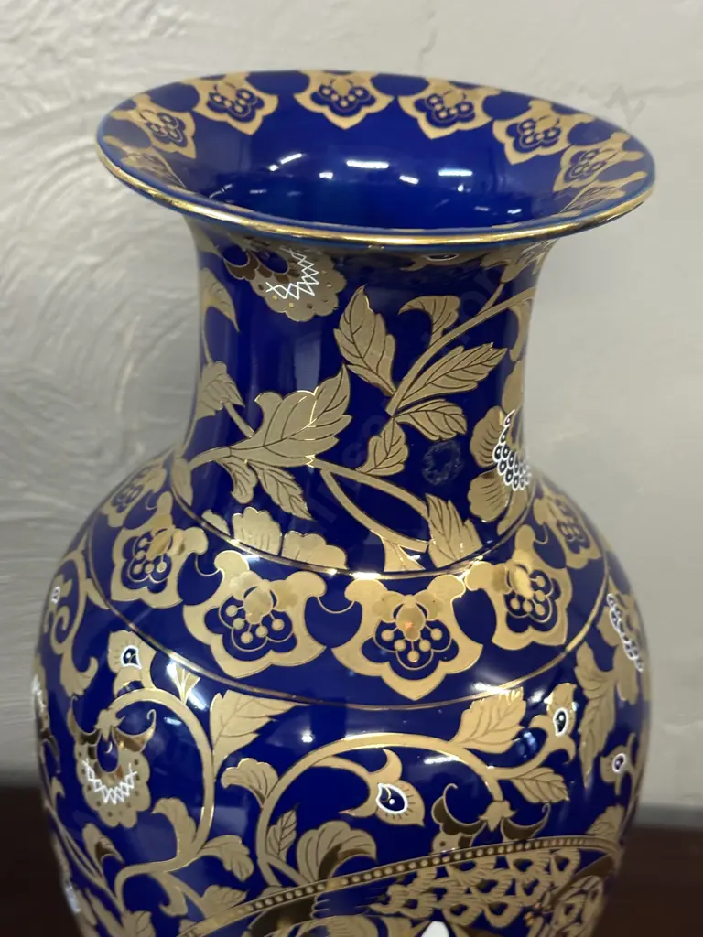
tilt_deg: -29.5
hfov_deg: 30.3
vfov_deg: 39.7
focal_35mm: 48
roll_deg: -3.5
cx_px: 352
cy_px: 468
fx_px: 1300
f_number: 1.78
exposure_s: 1/33
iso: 250
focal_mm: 6.86
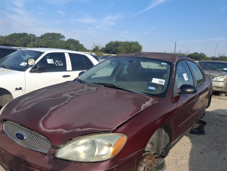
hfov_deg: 61.6
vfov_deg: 48.2
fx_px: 190
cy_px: 92
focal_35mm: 29
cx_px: 119
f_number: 1.8
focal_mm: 4.69
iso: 32
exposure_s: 1/1368
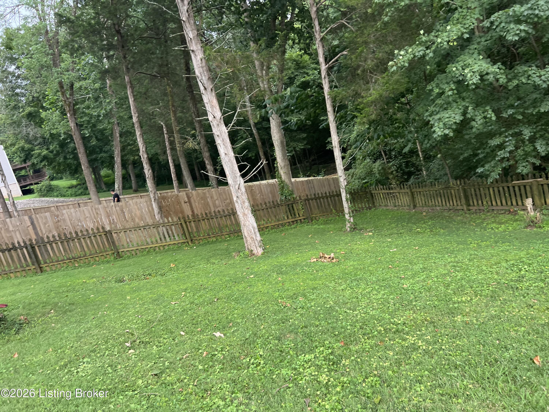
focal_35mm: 26
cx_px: 274
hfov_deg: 67.3
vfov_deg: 53.1
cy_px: 206
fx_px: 412
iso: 50
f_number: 1.5
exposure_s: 1/383
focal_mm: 5.7
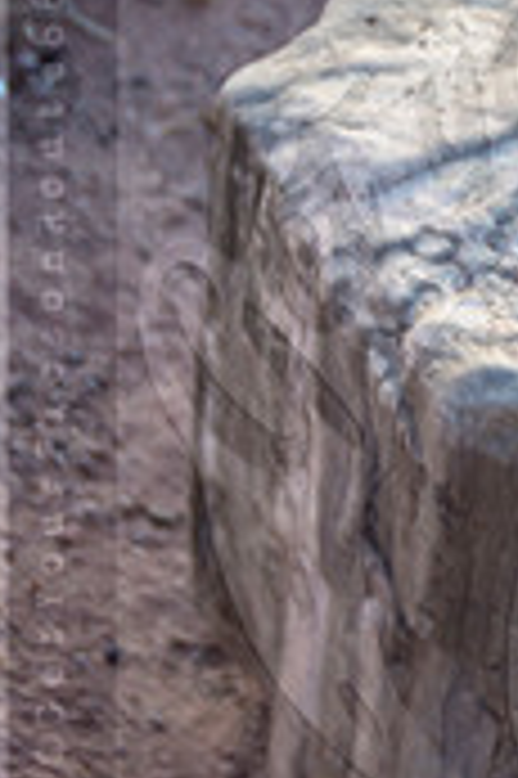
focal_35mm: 219
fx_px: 4736
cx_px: 658
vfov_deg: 9.4
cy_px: 391
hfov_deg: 6.2
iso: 400
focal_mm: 56
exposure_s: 1/1.67
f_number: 4.8
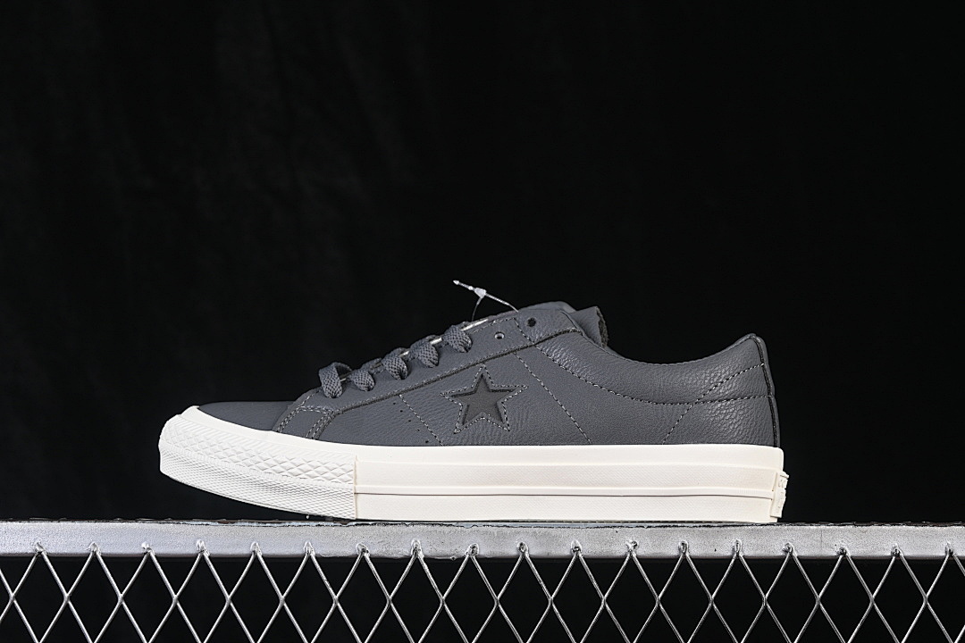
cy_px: 322
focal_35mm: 75
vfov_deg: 18.2
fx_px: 2010
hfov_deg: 27.0
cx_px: 482
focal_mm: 50
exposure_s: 1/60
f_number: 7.1
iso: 160
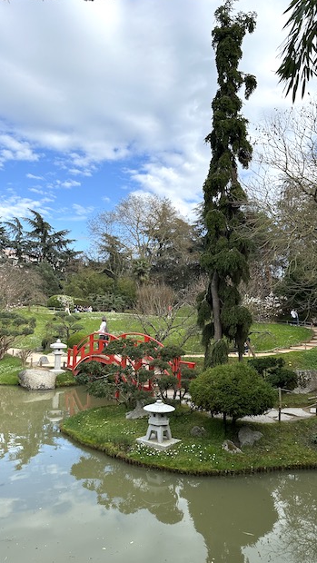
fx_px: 403
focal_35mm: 27
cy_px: 281
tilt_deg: +5.8
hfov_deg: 42.9
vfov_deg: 69.9
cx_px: 159
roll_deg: -1.5
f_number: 1.78
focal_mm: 6.86
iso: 80
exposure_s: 1/2809
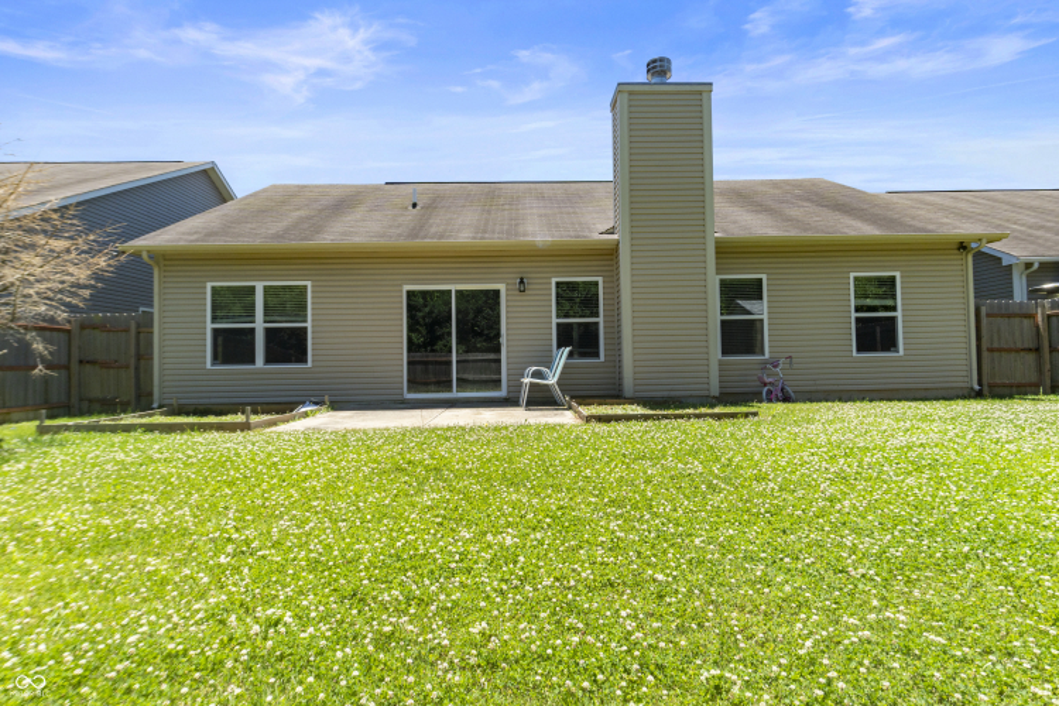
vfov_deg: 67.4
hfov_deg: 90.0
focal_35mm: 18
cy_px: 353
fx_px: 529
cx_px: 530
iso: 250
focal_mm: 12
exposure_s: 1/500
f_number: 9
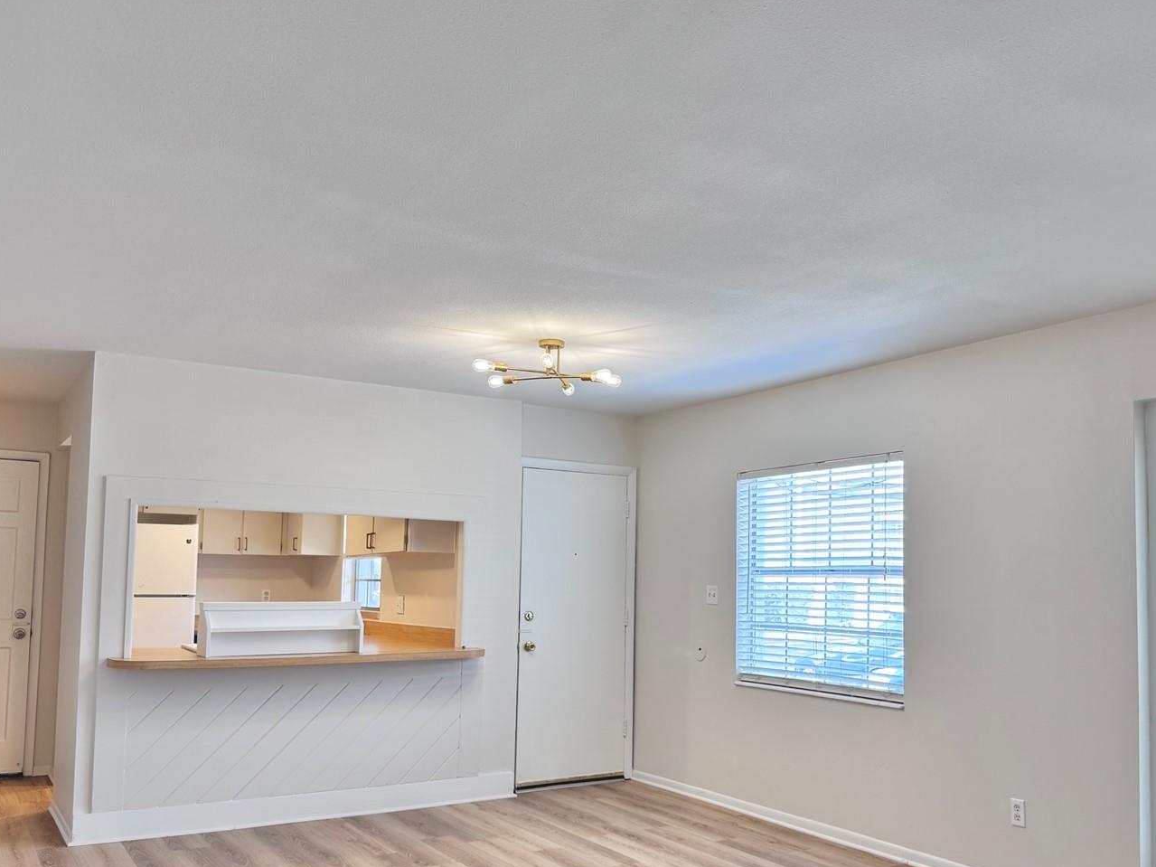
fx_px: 1002
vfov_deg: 46.5
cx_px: 644
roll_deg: +1.1
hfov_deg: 59.8
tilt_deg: +3.3
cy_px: 517
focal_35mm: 30
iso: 80
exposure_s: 1/170
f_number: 1.78
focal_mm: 6.76
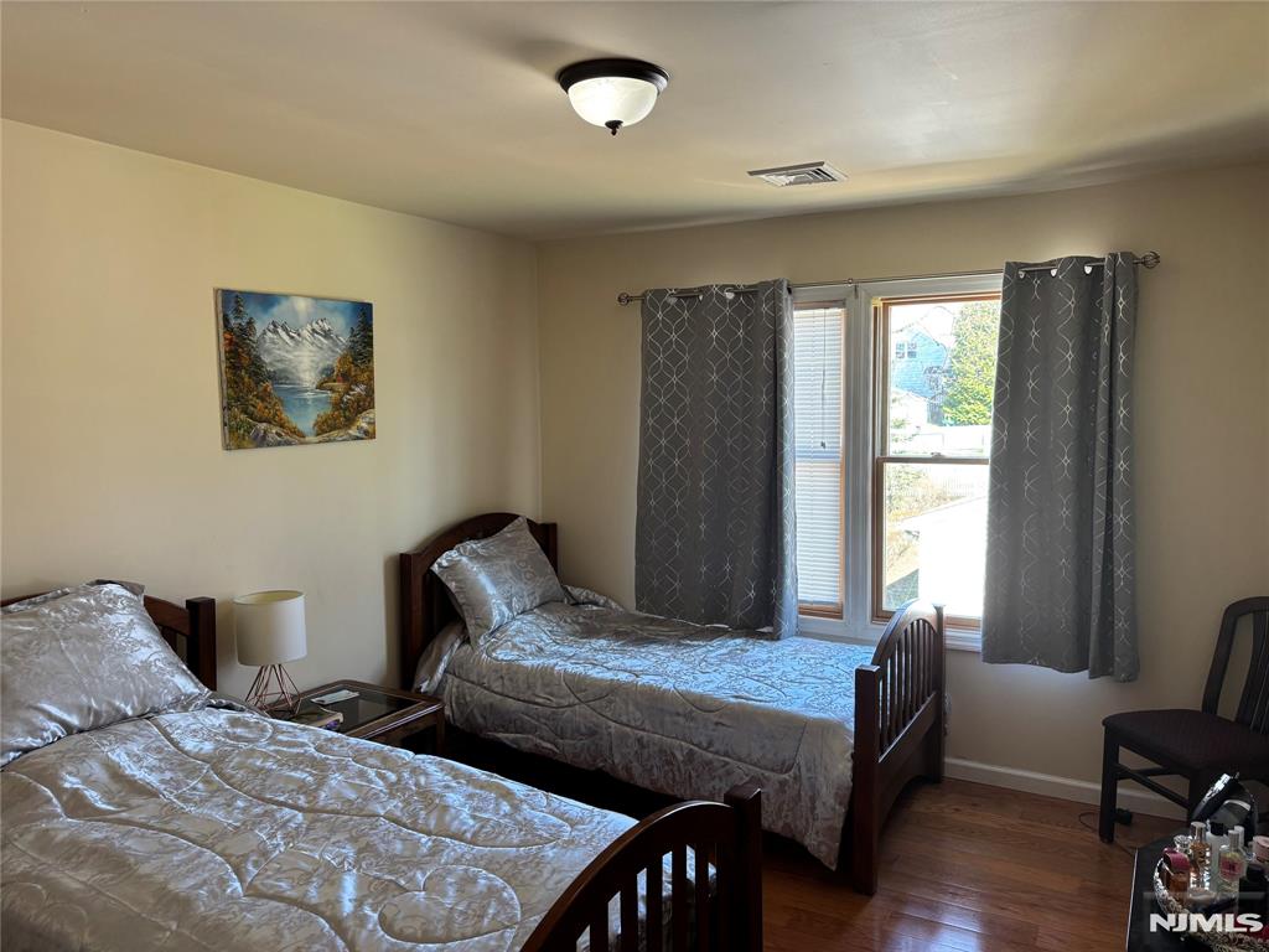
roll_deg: +0.7
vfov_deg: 53.1
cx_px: 634
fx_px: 953
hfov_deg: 67.3
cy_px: 476
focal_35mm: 26
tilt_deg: -4.9
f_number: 1.6
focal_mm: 5.96
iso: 80
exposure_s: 1/60
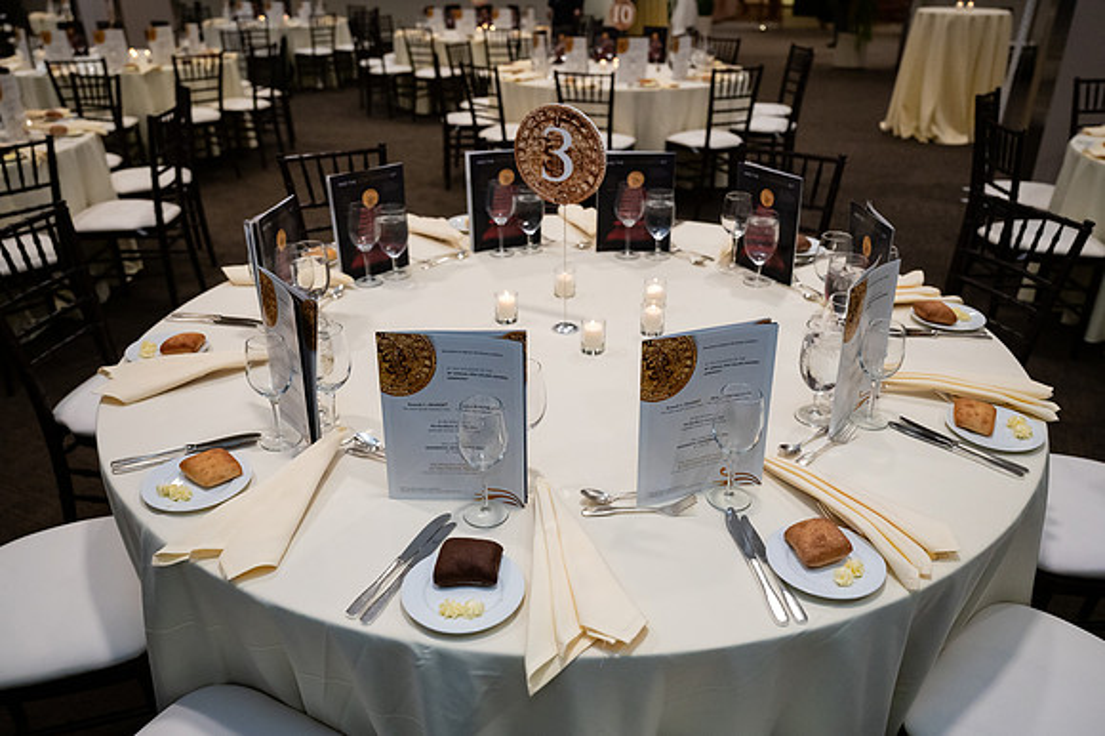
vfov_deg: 47.5
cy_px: 371
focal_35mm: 27
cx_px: 559
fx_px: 835
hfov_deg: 67.0
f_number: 3.2
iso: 3200
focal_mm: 26.5
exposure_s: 1/200
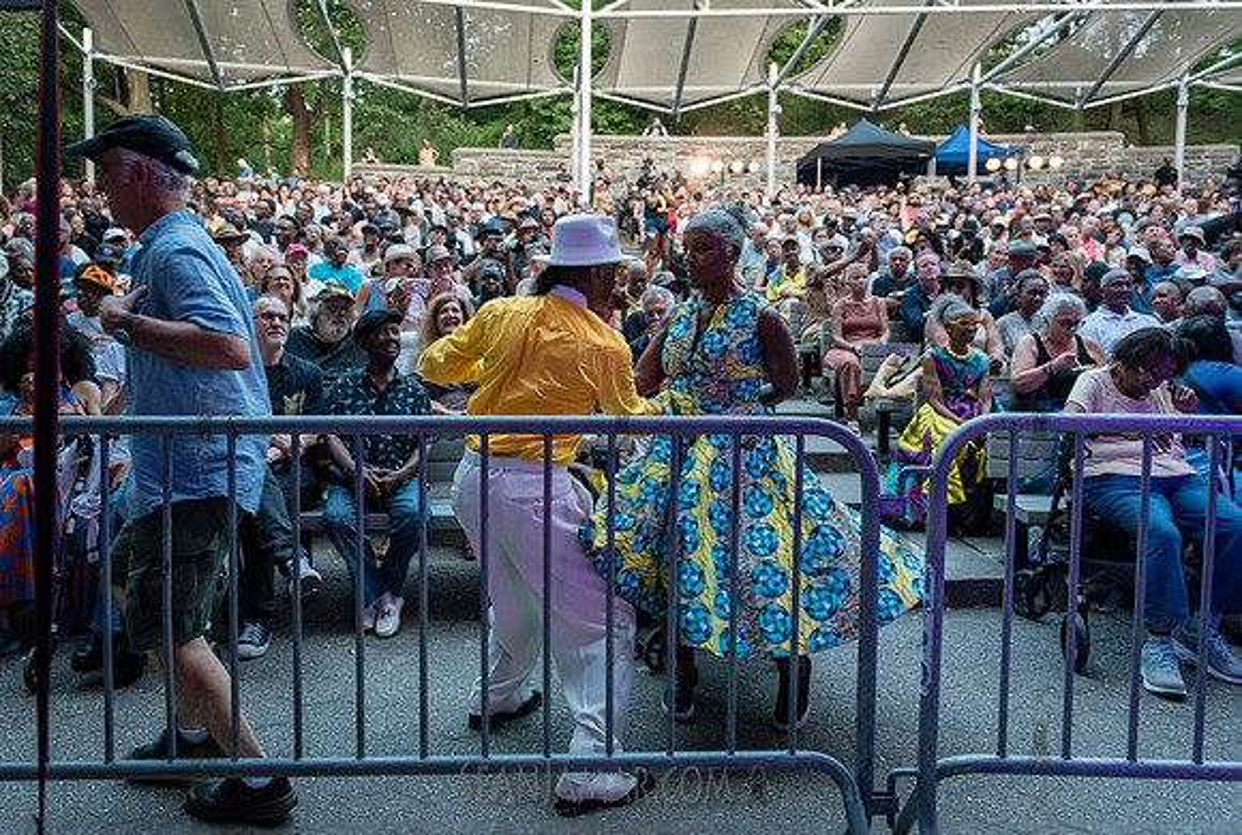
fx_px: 943
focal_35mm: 27
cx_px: 559
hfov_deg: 66.6
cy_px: 394
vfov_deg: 47.7
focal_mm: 24
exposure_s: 1/250
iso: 5000
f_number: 3.5
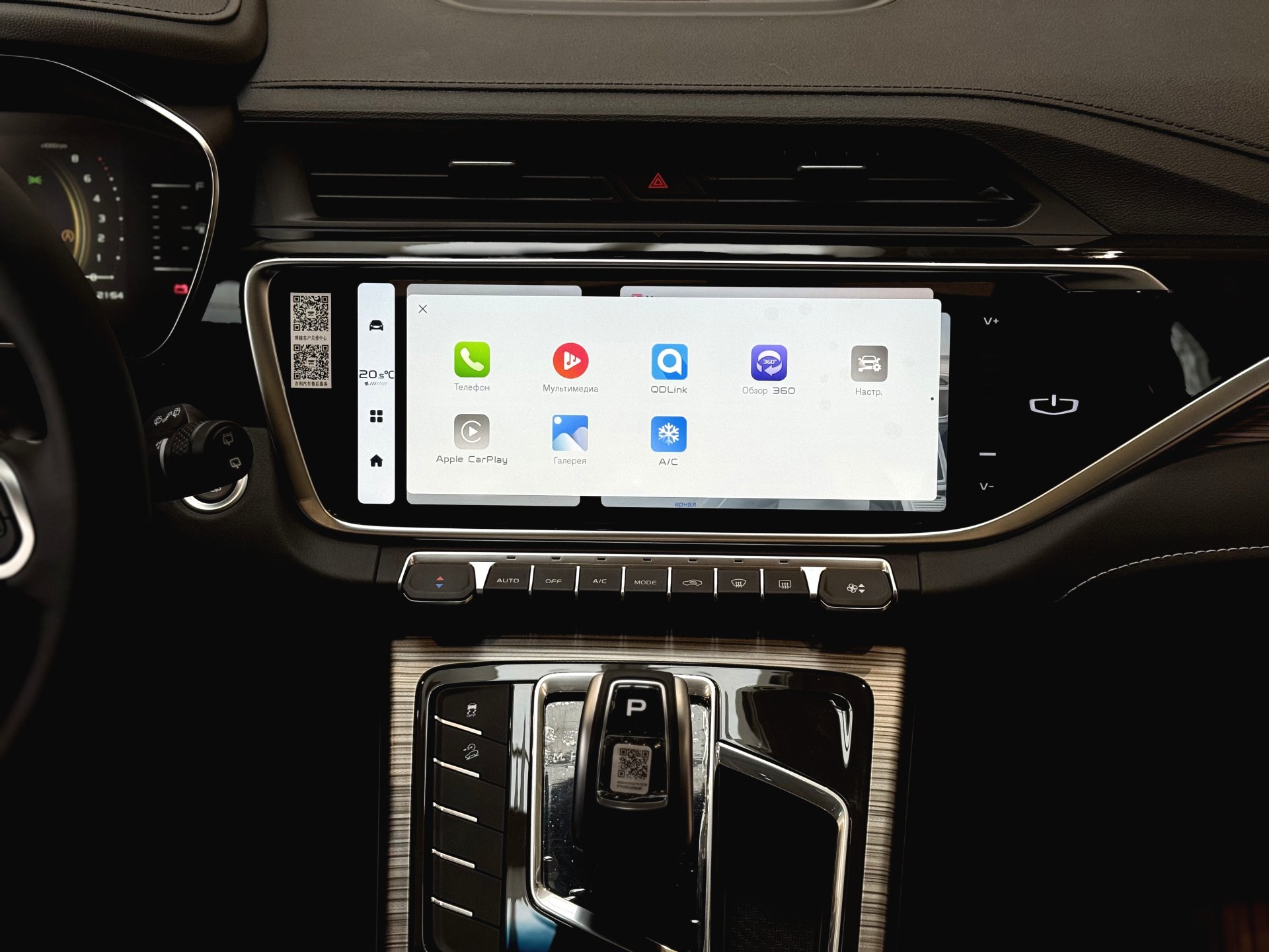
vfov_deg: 30.3
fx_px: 1760
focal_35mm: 48
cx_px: 634
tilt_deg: -30.0
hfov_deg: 39.7
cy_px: 476
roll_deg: +0.5
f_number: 1.78
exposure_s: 1/100
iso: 50
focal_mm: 6.76
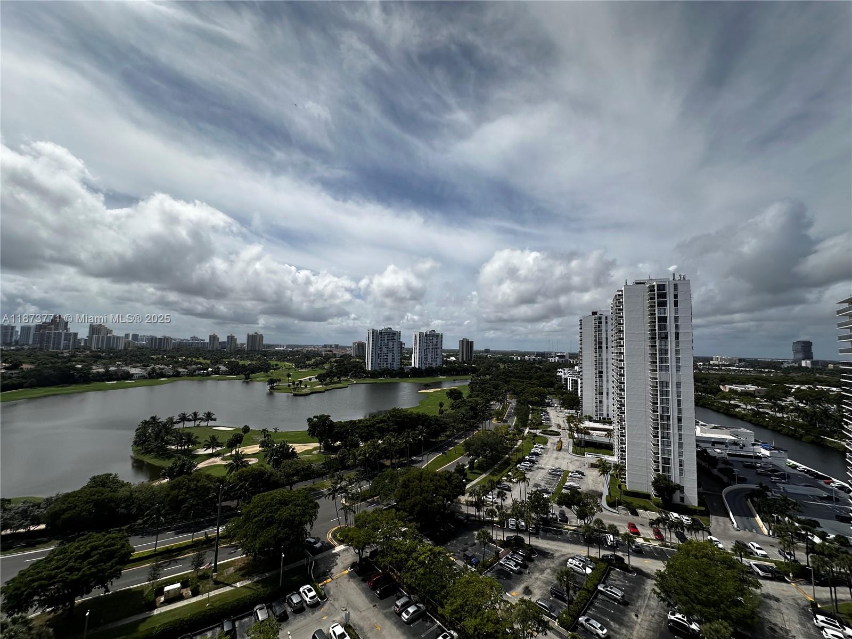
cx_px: 426
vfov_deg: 85.7
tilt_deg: +5.0
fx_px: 345
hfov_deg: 102.1
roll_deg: -1.8
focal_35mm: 14
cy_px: 320
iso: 50
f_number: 2.2
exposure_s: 1/6897
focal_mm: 2.22
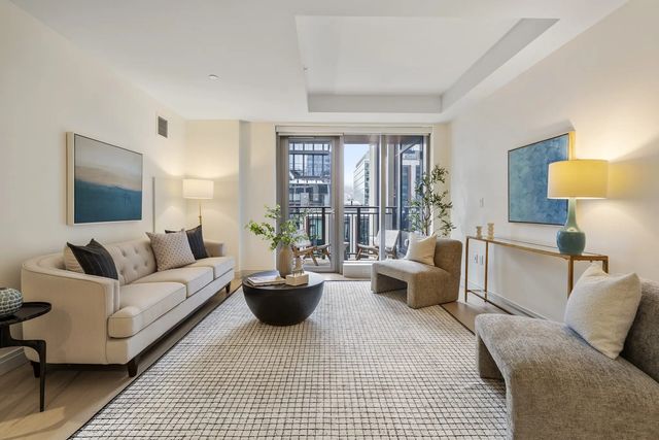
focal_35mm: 15
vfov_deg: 77.4
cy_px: 220
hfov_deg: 100.4
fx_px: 275
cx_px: 330
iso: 320
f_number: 7.1
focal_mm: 15
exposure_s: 1/10
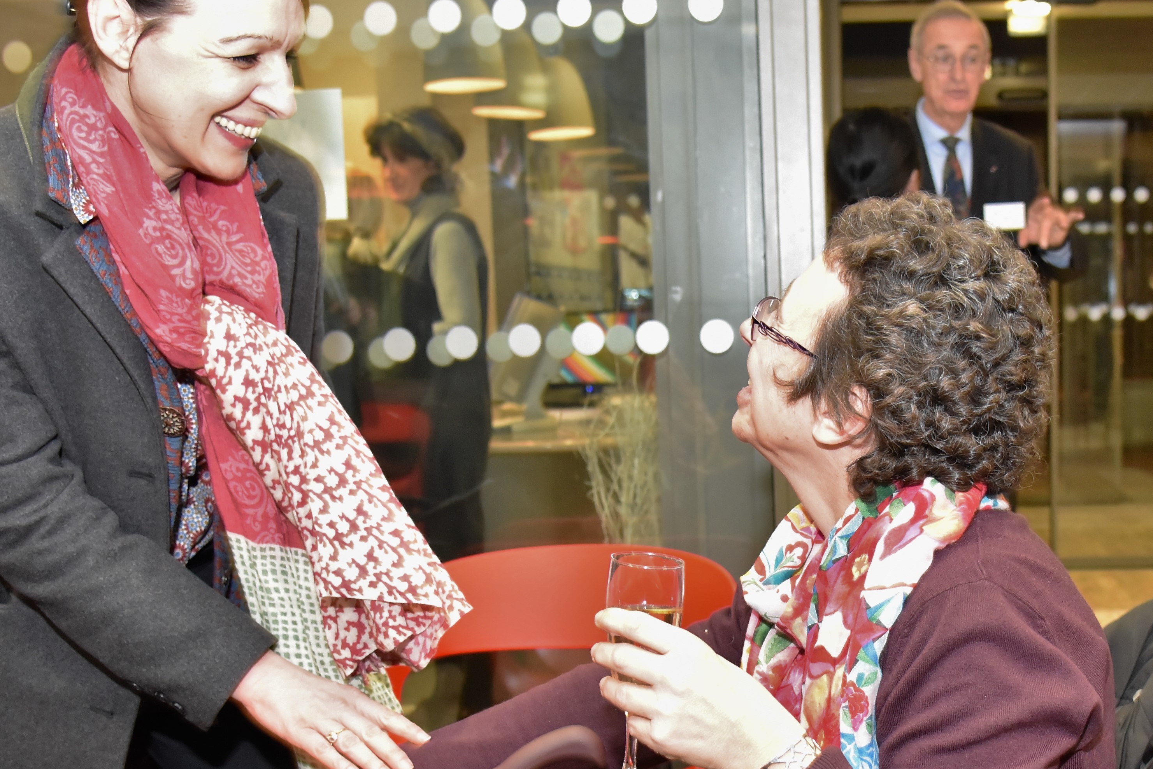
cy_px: 437
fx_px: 1089
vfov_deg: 38.8
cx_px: 531
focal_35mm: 34
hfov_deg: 55.7
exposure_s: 1/60
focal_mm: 24
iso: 3200
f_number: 4
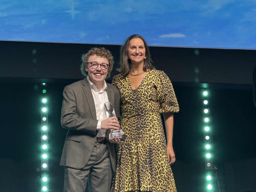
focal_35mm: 120
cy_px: 96
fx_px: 887
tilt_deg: +10.4
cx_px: 128
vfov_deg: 12.3
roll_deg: +0.2
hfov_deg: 16.4
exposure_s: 1/60
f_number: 2.8
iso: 500
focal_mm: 15.66
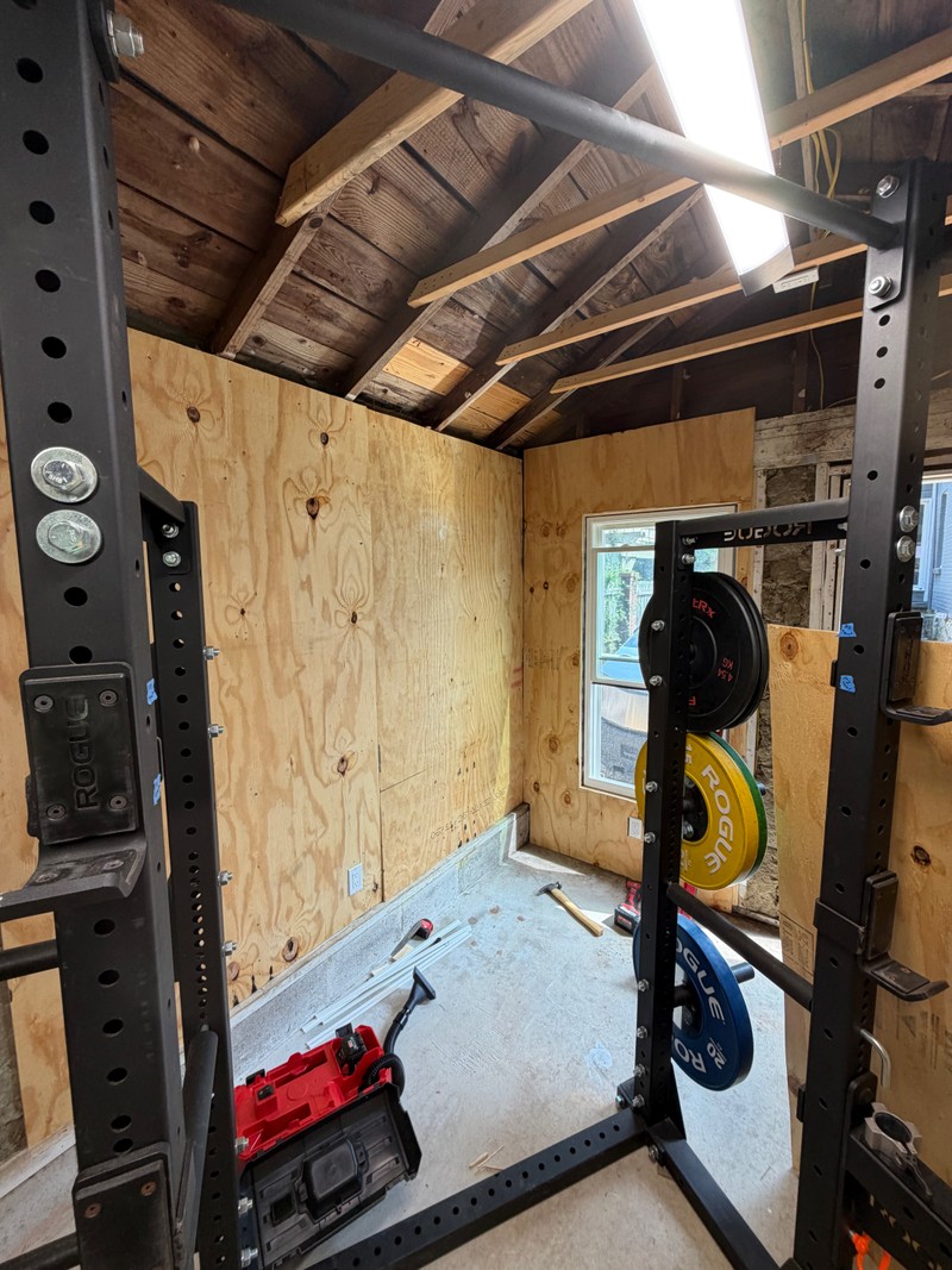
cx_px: 476
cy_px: 635
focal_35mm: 14
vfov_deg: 102.1
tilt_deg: -5.7
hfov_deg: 85.7
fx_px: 513
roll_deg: -0.5
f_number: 2.2
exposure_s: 1/120
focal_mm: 2.22
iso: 80
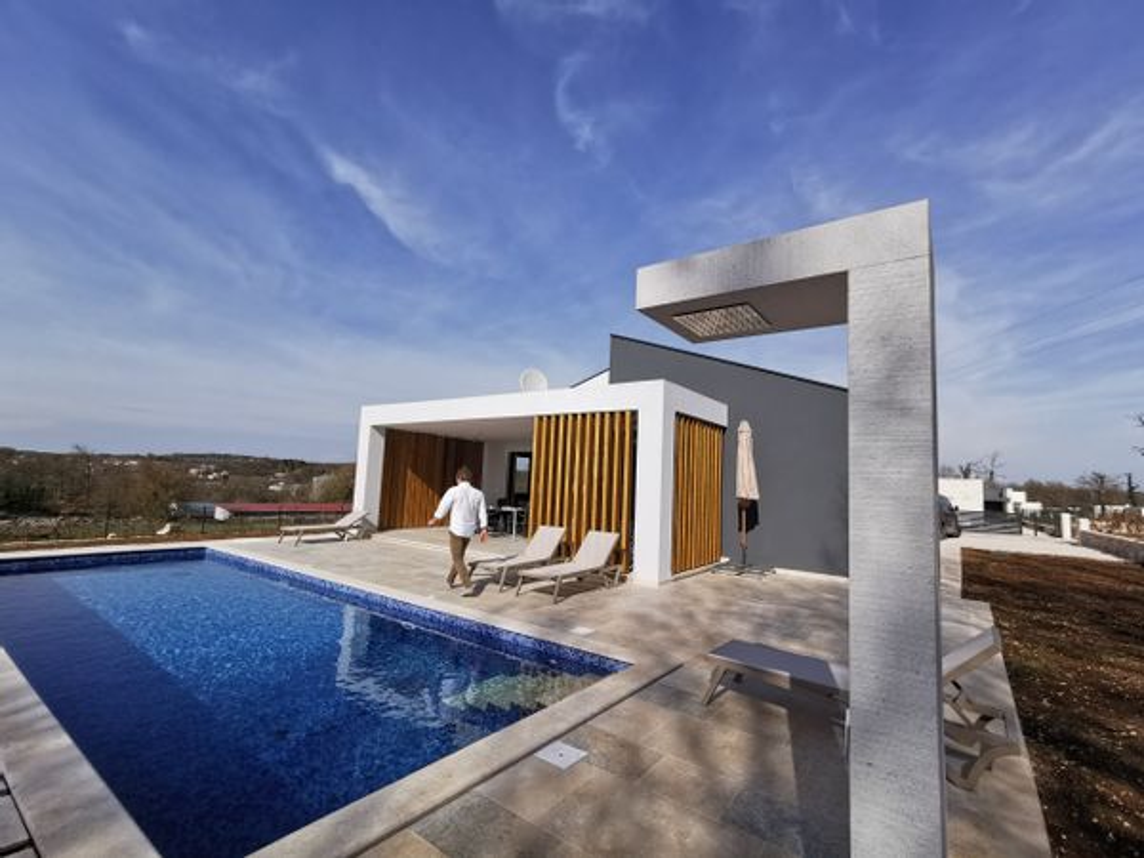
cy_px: 429
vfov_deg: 78.1
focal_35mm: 16
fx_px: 529
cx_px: 572
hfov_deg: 94.5
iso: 50
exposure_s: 1/1511
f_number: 2.2
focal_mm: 2.35
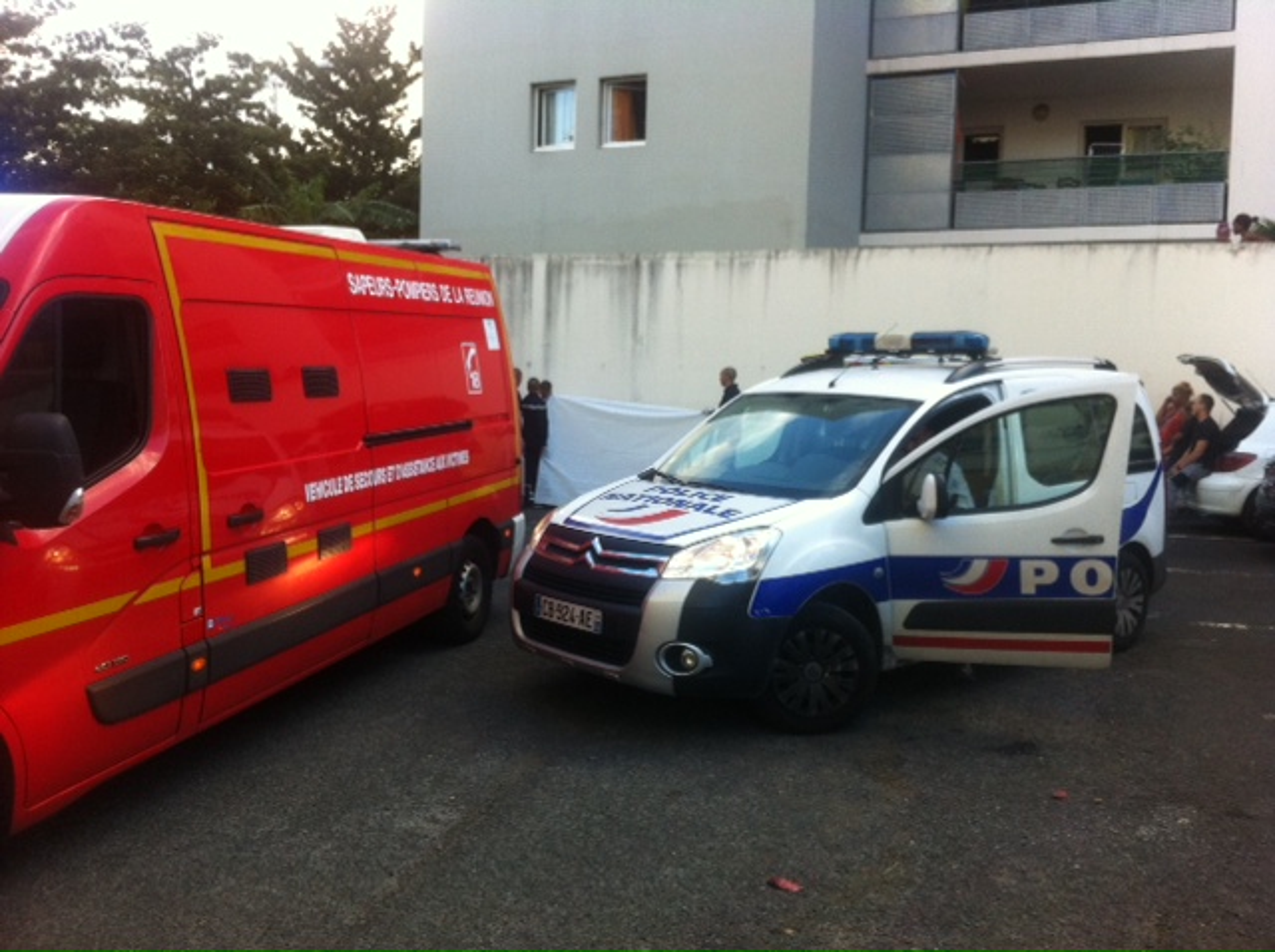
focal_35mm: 35
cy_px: 476
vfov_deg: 40.6
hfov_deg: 52.7
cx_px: 638
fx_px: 1287
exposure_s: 1/120
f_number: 2.8
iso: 100
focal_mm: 3.85
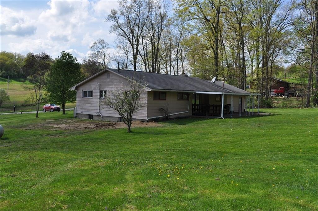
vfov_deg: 36.7
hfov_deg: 53.2
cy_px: 106
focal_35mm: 36
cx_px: 159
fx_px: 317
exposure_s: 1/400
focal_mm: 24
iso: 200
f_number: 10
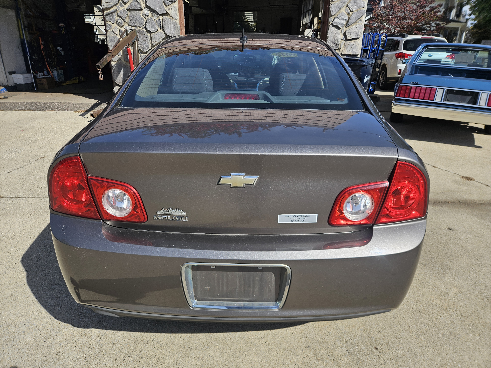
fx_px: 326
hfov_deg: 73.9
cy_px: 184
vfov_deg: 58.9
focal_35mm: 23
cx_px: 246
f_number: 1.8
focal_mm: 5.4
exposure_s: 1/1700
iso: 25
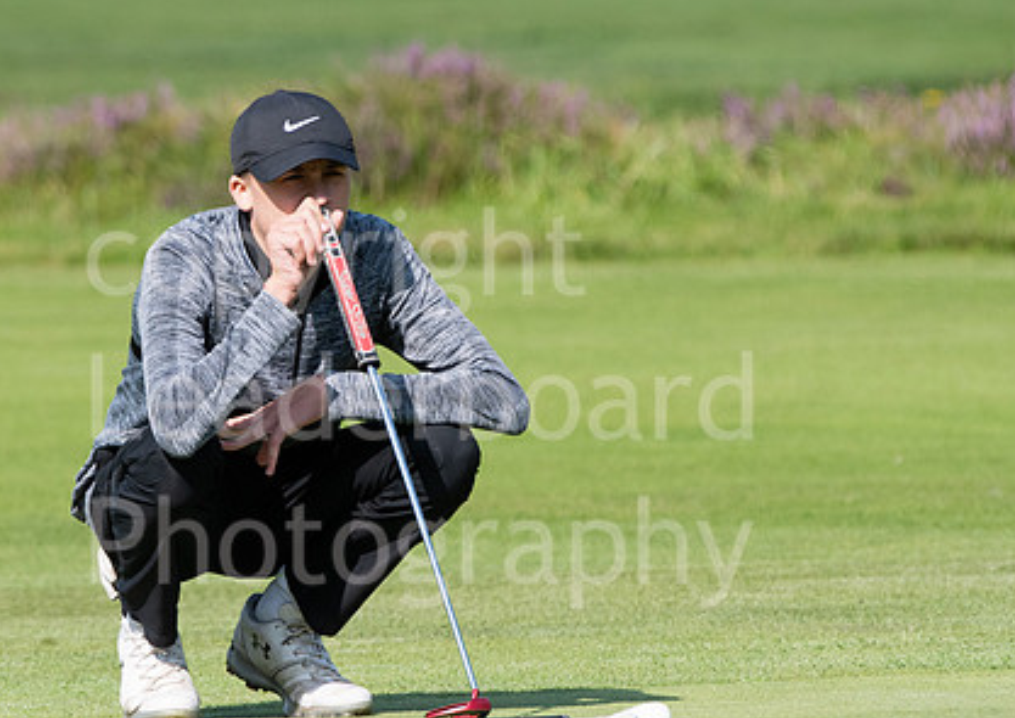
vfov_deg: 1.5
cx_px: 294
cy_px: 363
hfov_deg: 2.1
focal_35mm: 944
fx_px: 27125
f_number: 6.3
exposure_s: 1/2000
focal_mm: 390
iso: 640
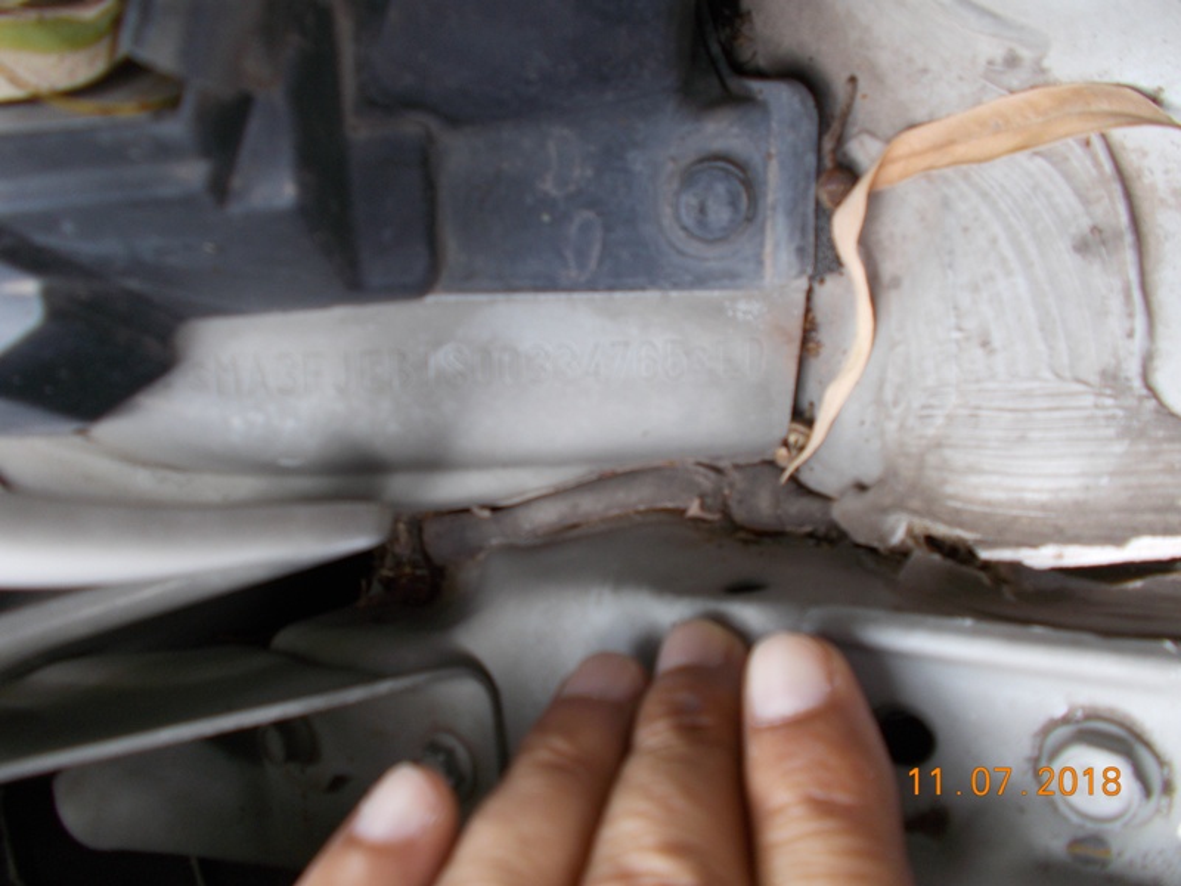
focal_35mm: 26
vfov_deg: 53.1
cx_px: 590
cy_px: 443
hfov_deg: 67.3
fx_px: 887
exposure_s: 1/25
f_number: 3.2
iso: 100
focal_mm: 4.6
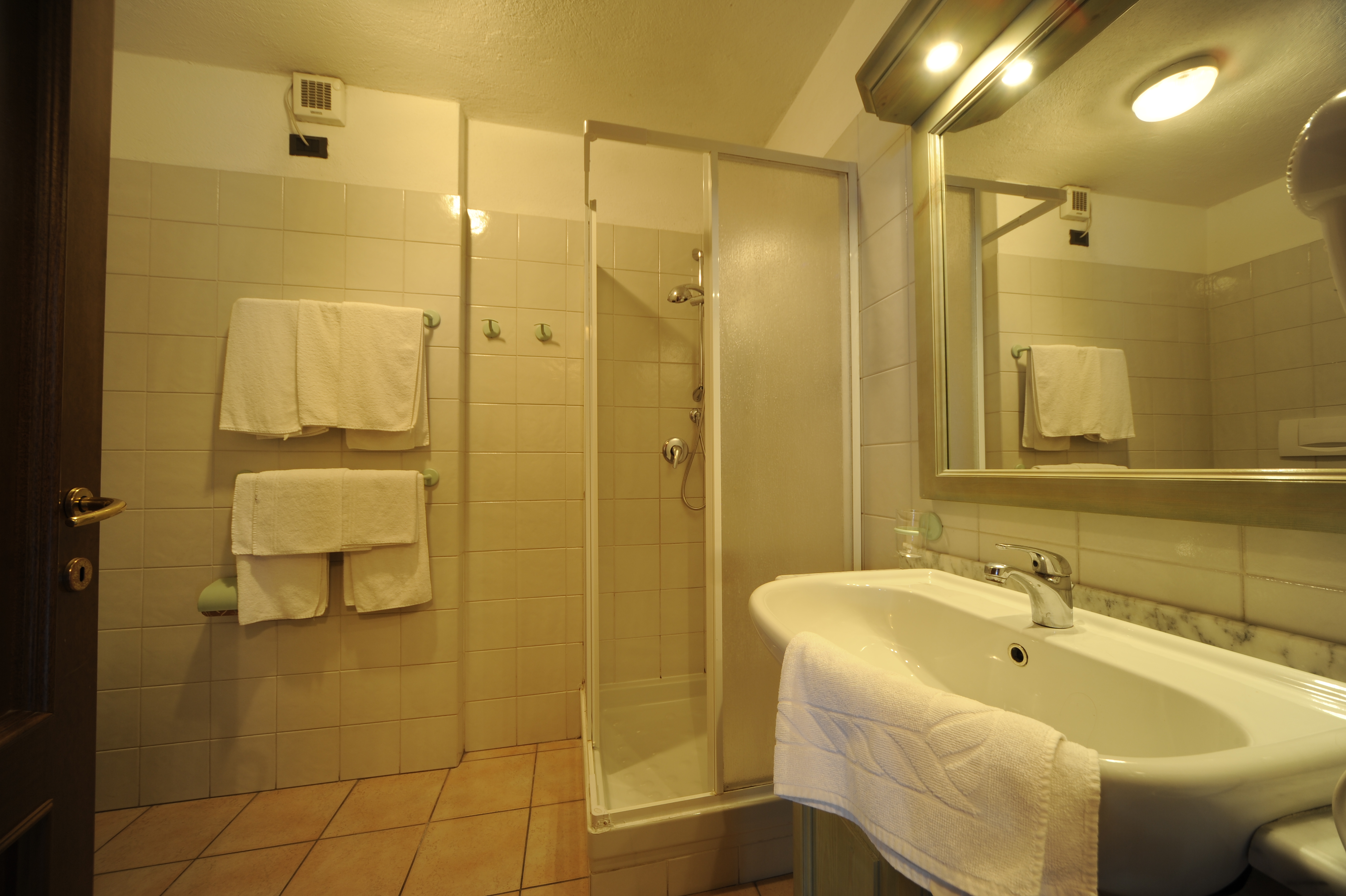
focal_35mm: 12
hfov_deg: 112.7
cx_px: 673
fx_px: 448
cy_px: 448
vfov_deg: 89.9
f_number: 10
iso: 200
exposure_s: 1/1.3
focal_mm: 12
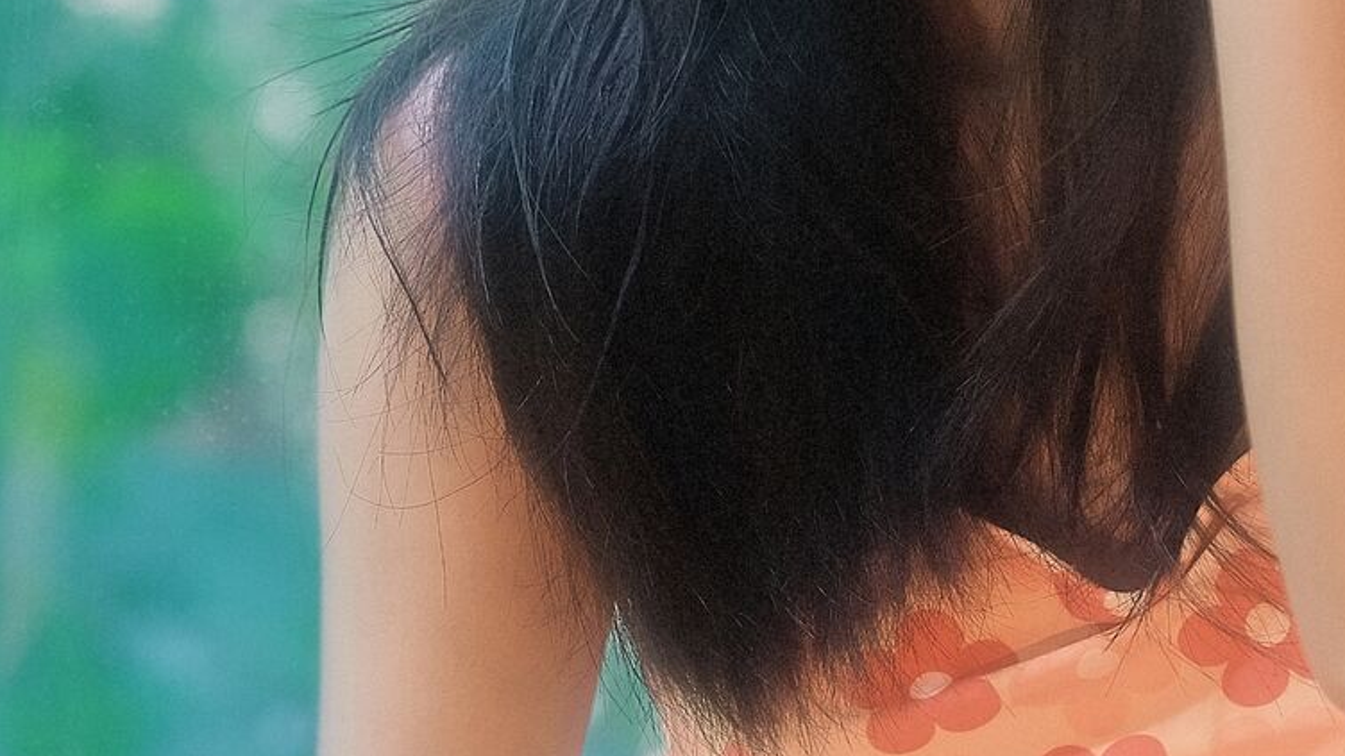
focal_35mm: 208
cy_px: -50
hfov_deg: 10.4
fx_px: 7418
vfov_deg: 5.8
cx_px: 900
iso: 500
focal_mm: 55
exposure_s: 1/60
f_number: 2.8
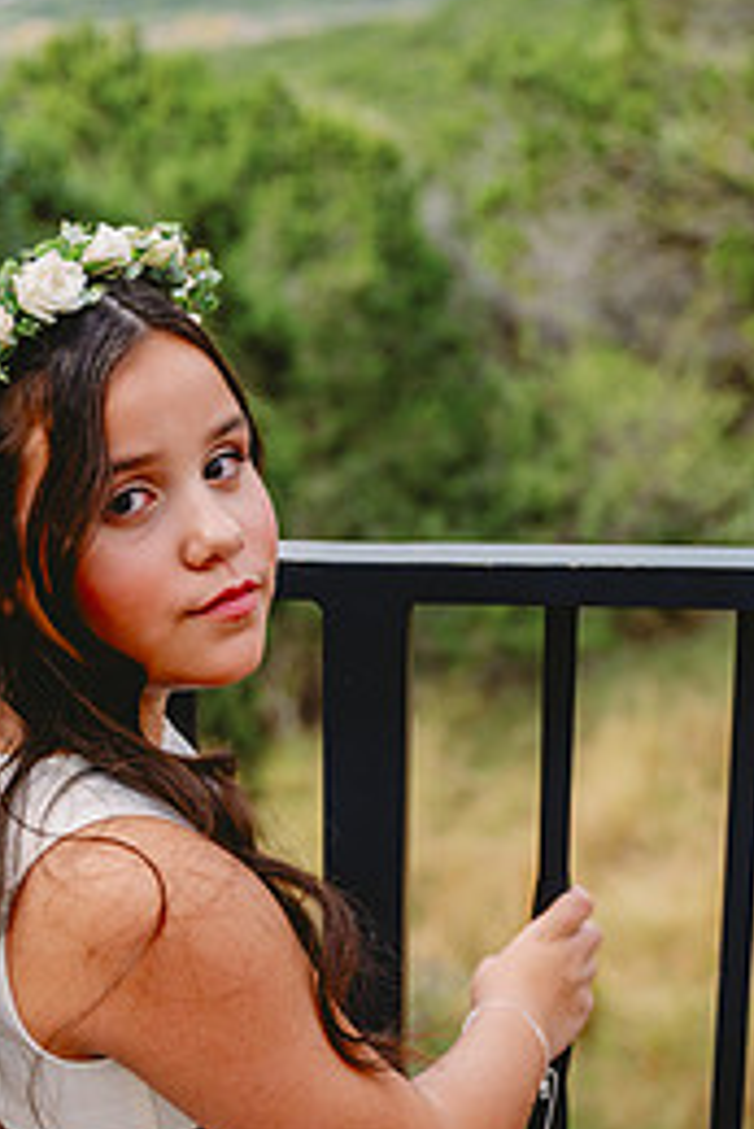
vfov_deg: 25.1
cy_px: 806
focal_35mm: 80
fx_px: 2510
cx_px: 161
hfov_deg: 17.0
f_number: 3.5
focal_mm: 46
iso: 100
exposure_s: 1/320
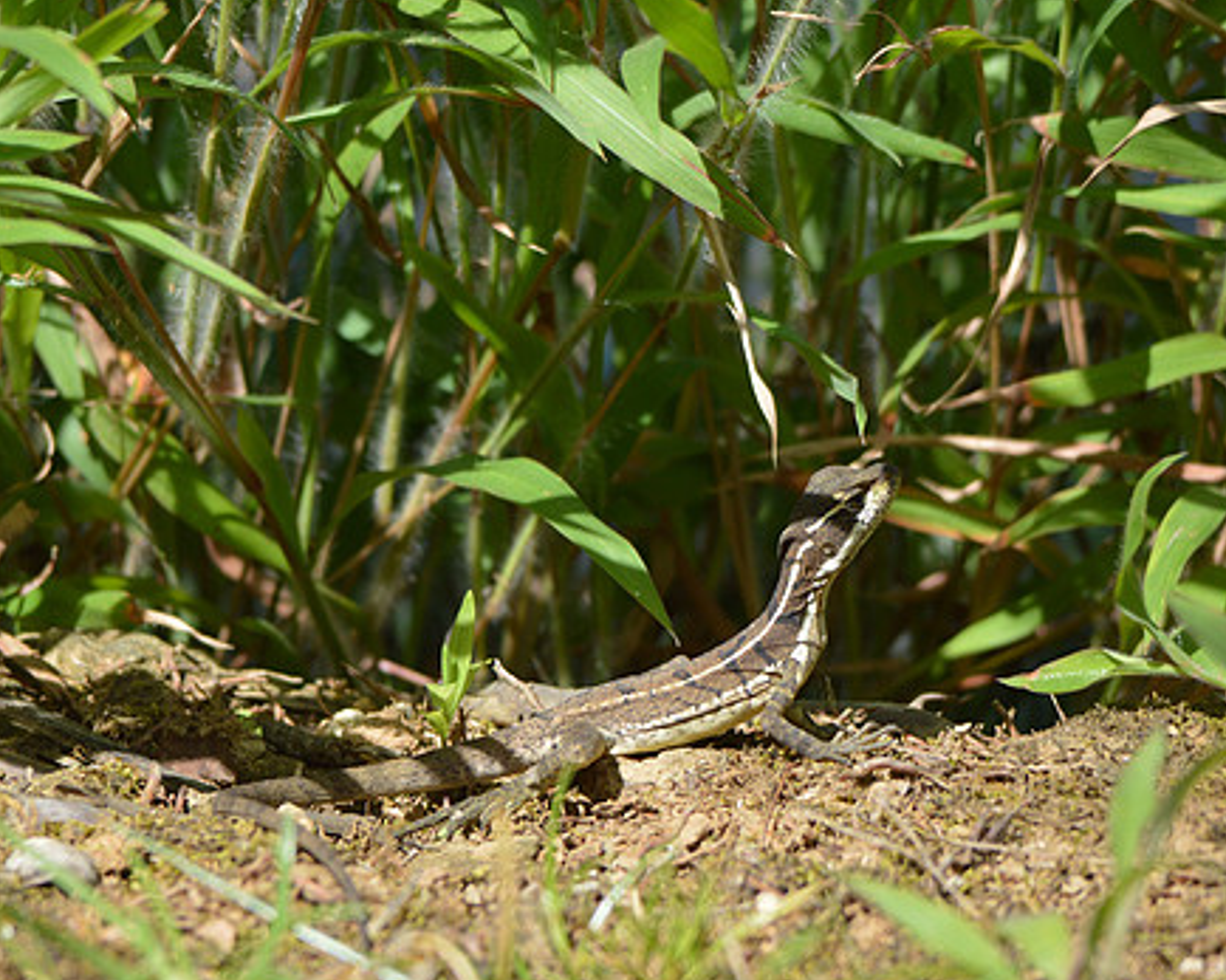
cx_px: 542
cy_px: 525
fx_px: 34136
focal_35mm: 941
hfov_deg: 2.1
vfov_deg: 1.6
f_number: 6.3
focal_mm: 500
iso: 250
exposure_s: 1/500
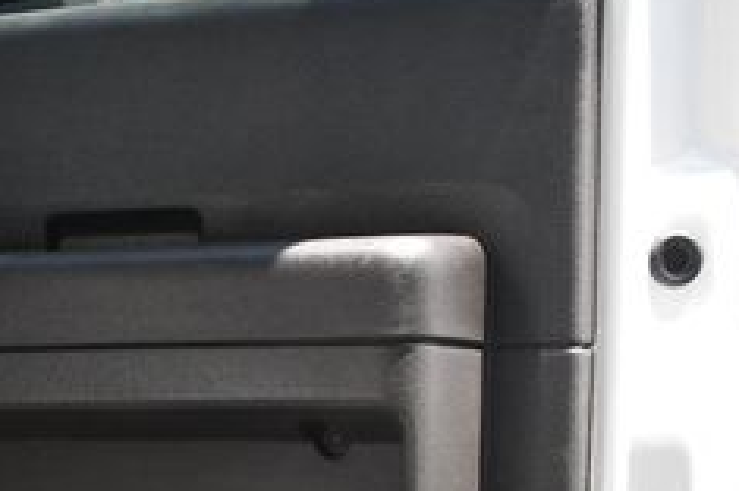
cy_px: 598
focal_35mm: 90
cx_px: -3
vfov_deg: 14.6
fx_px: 1845
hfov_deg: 21.8
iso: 220
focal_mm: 22
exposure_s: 1/250
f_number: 5.6
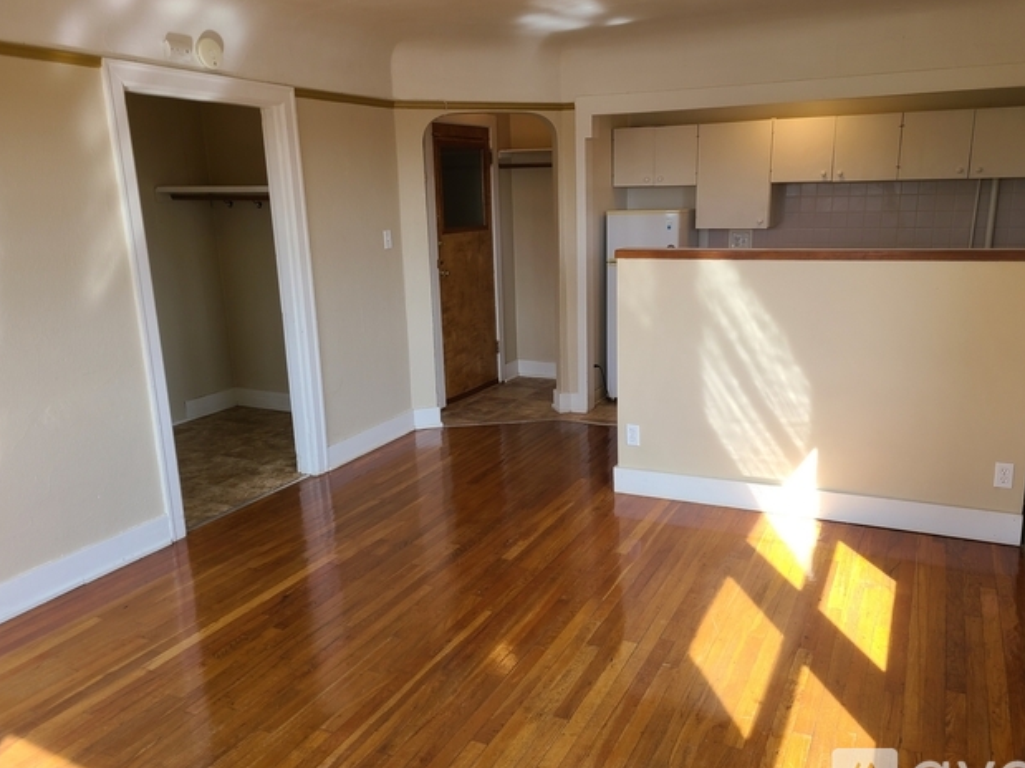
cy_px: 401
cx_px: 547
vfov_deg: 49.7
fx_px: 829
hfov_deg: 63.4
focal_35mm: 28
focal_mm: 5.4
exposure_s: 1/173
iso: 40
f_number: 1.8
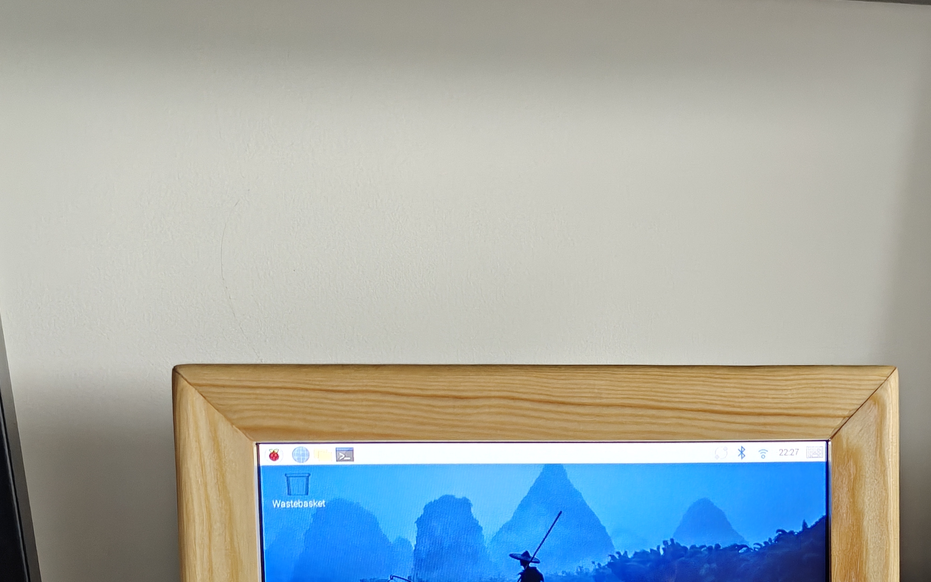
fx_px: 1269
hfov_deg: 39.4
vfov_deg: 24.1
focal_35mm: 50
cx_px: 679
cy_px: 643
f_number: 1.6
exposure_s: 1/53
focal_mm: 6.06
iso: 1250
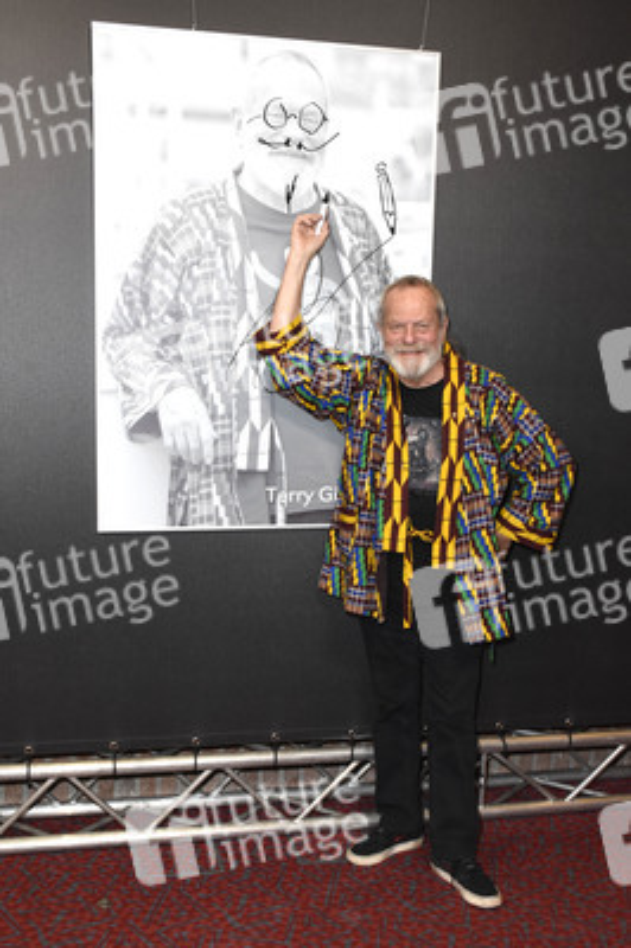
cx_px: 316
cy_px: 474
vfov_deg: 55.1
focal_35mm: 34
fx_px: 909
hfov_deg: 38.3
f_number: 6.3
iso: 1250
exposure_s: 1/160
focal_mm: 23
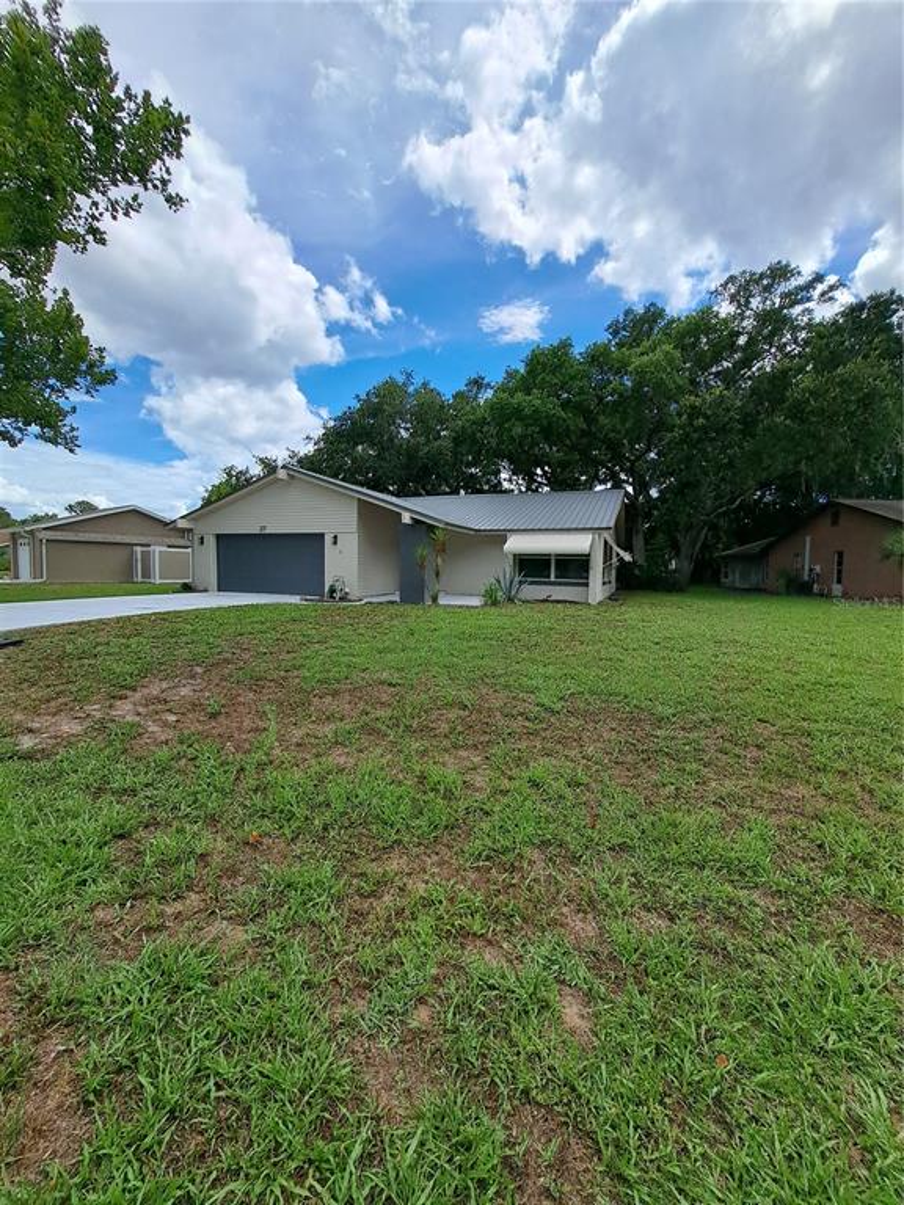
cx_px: 452
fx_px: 453
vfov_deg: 106.2
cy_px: 602
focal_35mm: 13
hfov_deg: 89.9
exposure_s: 1/2326
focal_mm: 1.74
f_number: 2.2
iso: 50
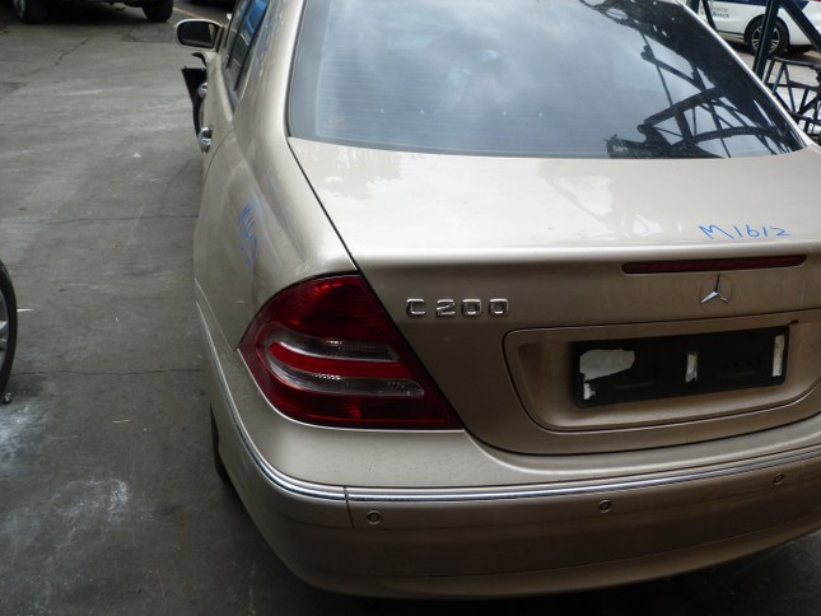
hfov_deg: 57.8
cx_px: 498
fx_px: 735
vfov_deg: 45.3
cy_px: 263
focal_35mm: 31
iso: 80
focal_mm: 4.5
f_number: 4
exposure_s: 1/250
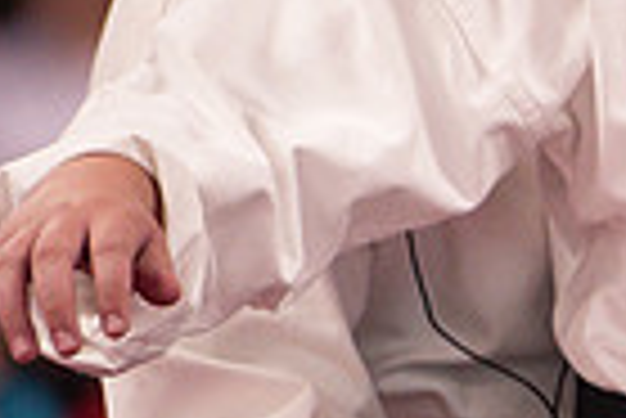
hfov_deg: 2.5
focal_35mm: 832
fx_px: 14482
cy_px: 569
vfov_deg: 1.7
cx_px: 995
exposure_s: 1/400
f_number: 2.8
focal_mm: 200
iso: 1600
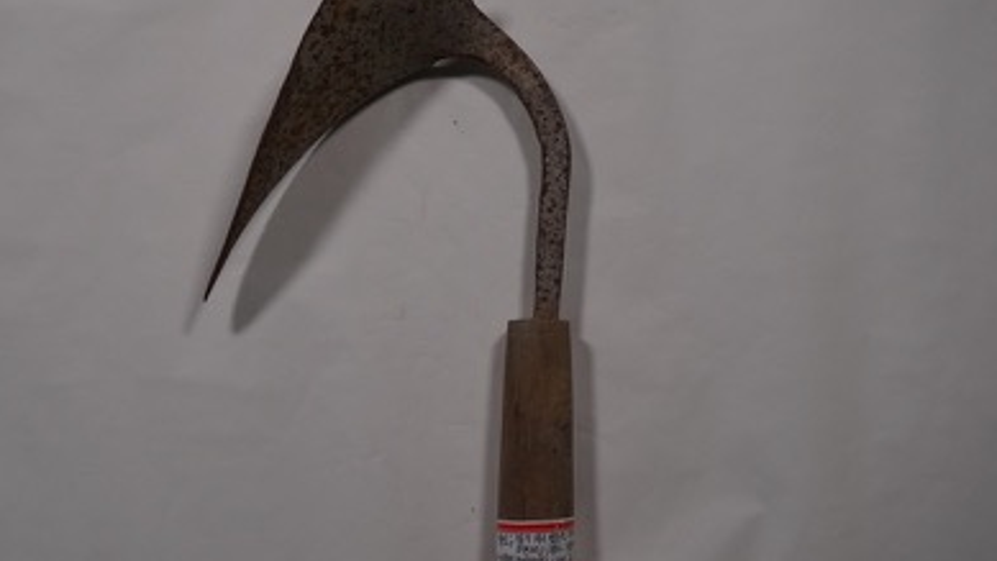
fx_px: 1639
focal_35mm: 62
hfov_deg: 33.8
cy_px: 297
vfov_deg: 19.4
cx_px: 428
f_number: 5
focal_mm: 32
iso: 400
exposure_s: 1/160
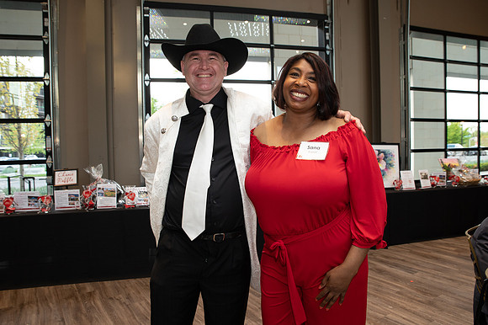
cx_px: 240
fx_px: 353
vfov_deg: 49.4
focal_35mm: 26
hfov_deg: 69.3
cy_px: 161
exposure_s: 1/100
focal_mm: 24
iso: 1250
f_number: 4.5
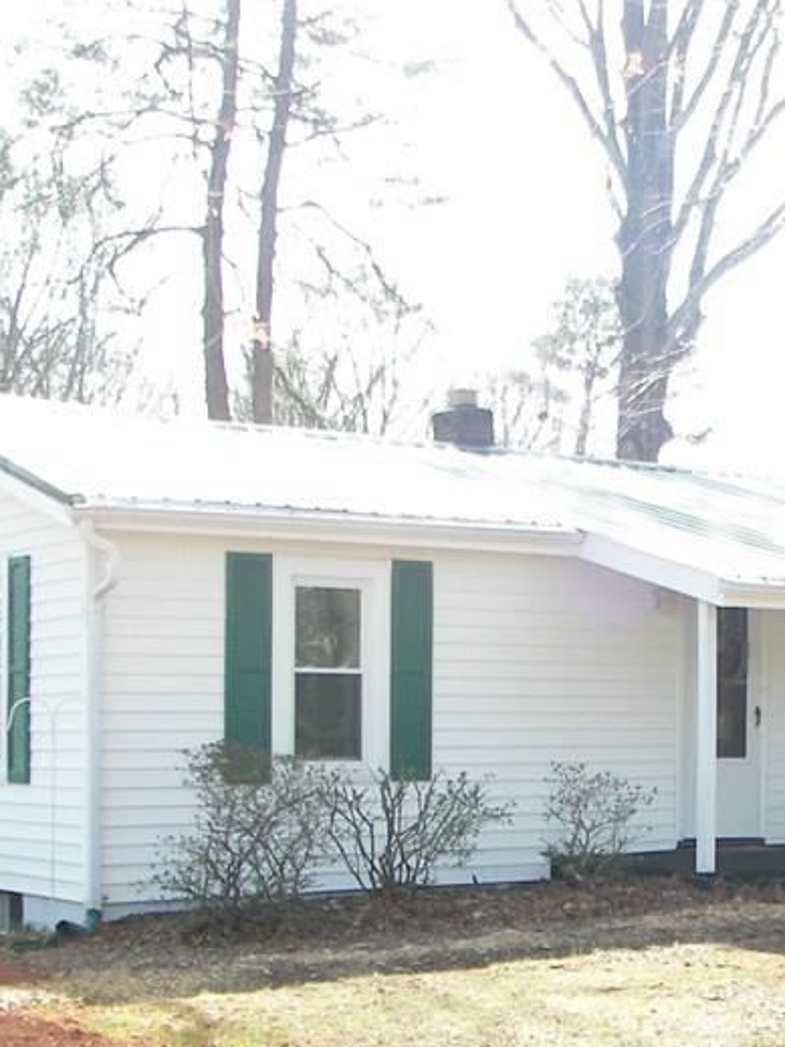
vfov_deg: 27.2
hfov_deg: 20.3
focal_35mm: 71
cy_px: 706
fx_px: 2148
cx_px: 724
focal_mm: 6
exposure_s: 1/320
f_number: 2.8
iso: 100
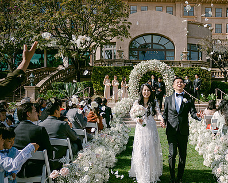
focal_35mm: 39
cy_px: 104
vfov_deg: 38.2
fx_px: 263
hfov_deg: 45.7
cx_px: 161
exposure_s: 1/2500
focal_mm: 28
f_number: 2.8
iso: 100
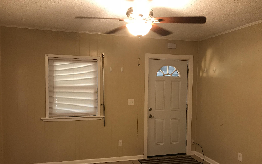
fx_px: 214
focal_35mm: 30
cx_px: 132
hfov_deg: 62.9
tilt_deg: -2.3
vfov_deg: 41.7
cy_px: 97
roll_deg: -1.2
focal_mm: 3.99
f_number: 1.8
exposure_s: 1/15
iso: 64
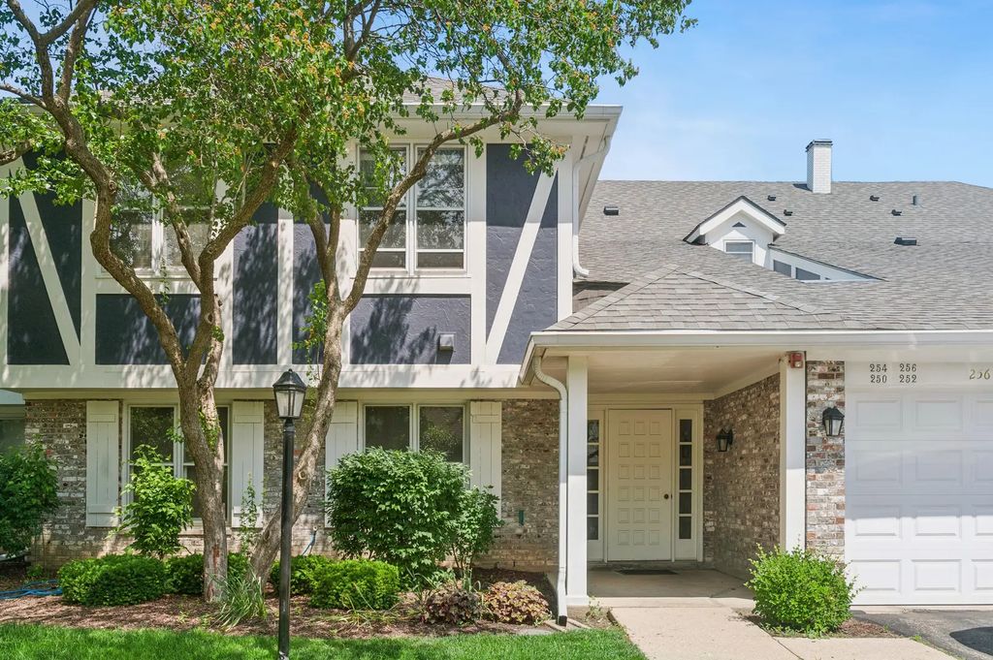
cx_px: 496
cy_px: 330
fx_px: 799
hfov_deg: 63.7
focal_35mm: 29
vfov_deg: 44.9
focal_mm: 29
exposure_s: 1/400
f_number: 8
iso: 400
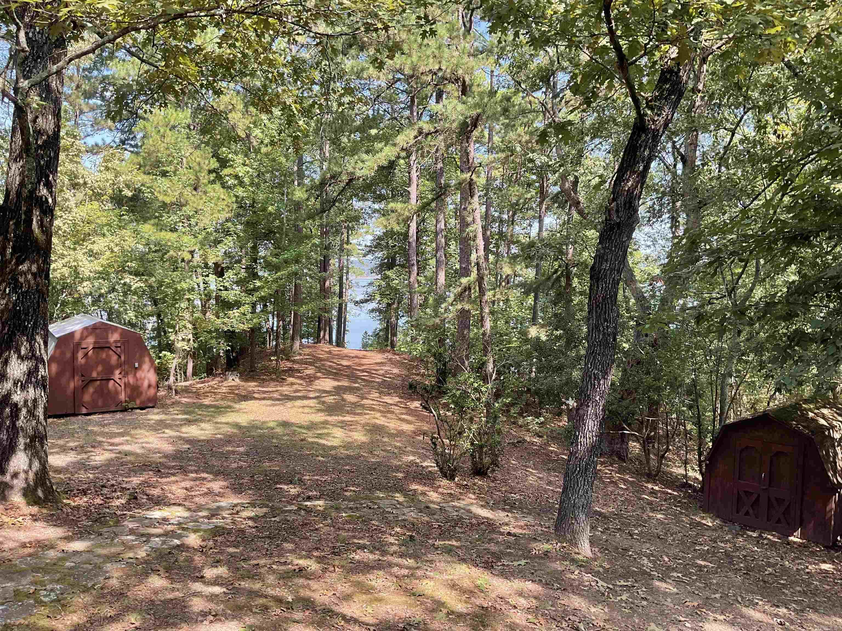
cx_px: 421
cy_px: 316
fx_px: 705
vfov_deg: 48.2
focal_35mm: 29
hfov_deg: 61.7
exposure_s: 1/161
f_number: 1.8
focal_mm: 3
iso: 16
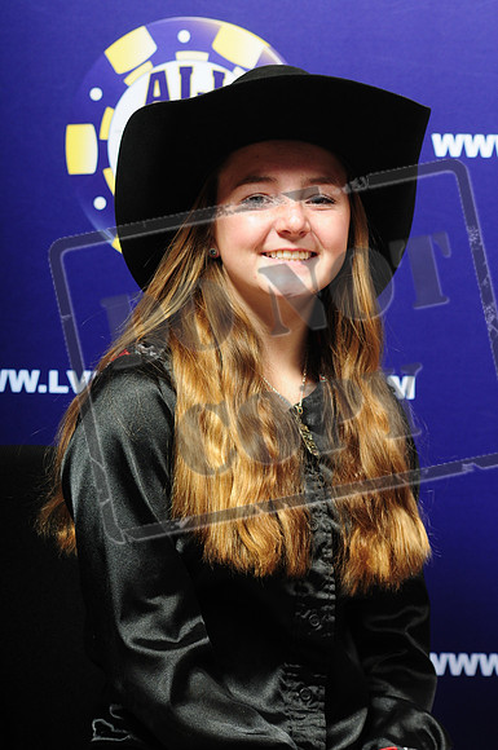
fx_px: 2185
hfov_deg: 13.0
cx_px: 249
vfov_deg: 19.5
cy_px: 375
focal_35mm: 105
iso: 400
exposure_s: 1/250
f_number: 5
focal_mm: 70
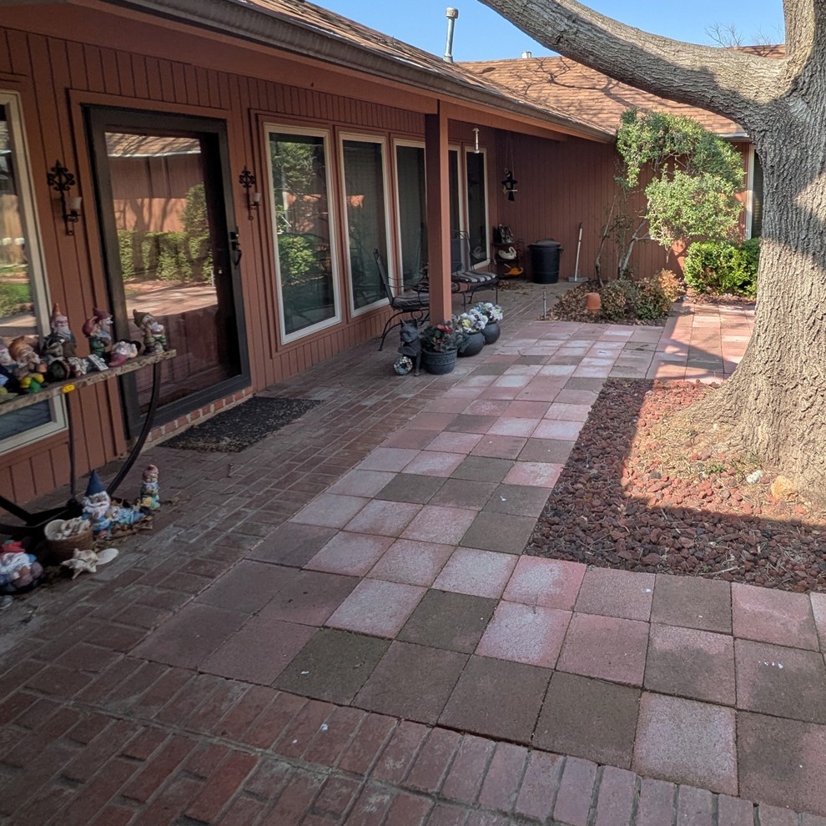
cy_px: 281
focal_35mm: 24
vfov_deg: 63.5
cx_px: 548
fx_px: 648
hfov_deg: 63.4
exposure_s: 1/1119
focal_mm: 1.83
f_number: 2.2
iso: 51
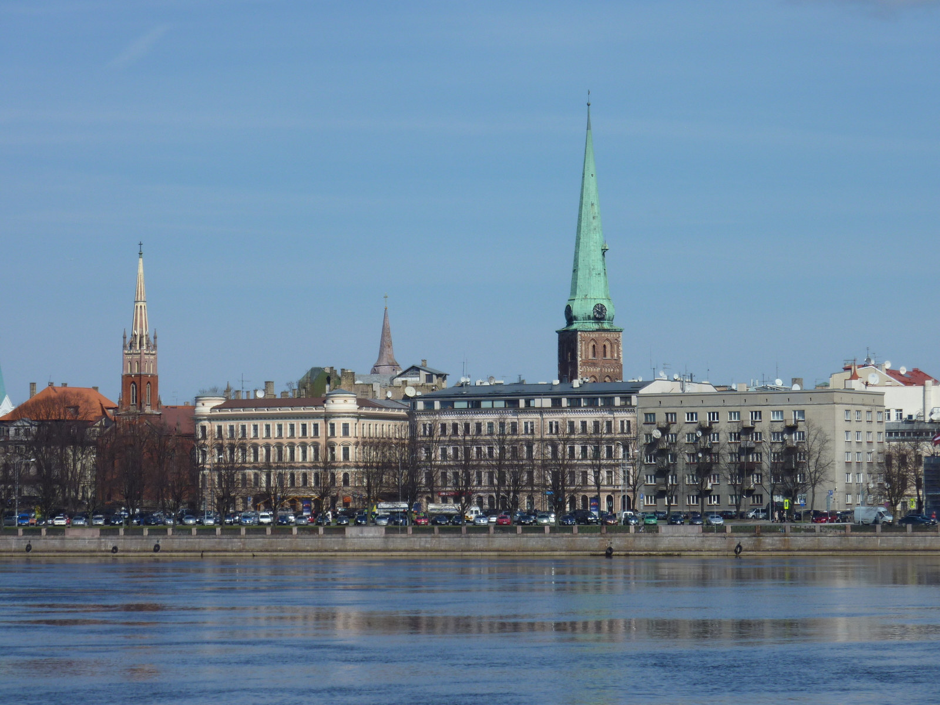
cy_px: 352
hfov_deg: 13.4
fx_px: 3992
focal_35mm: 147
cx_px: 470
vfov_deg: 10.1
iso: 80
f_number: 5.6
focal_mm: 24.1
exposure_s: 1/800
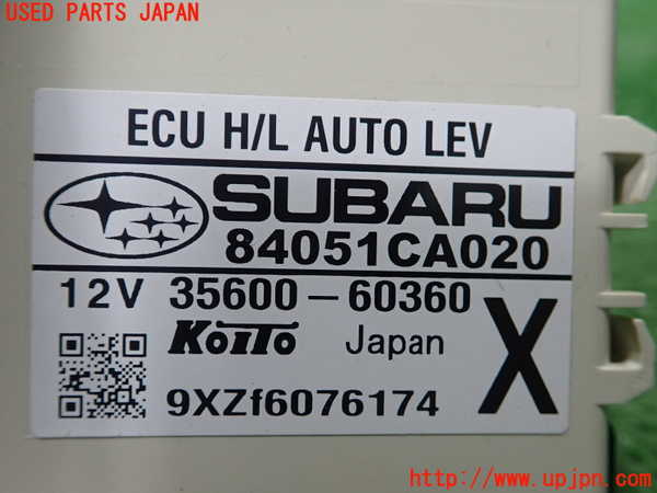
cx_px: 328
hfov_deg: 60.0
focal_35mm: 30
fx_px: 569
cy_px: 246
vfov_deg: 46.8
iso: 250
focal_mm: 5.5
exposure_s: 1/125
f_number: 2.3
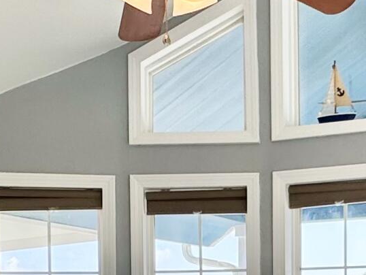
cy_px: 336
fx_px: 825
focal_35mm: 78
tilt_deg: -1.4
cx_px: 331
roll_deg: +0.8
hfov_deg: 24.3
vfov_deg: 17.9
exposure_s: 1/209
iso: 40
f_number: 2.2
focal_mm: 2.22
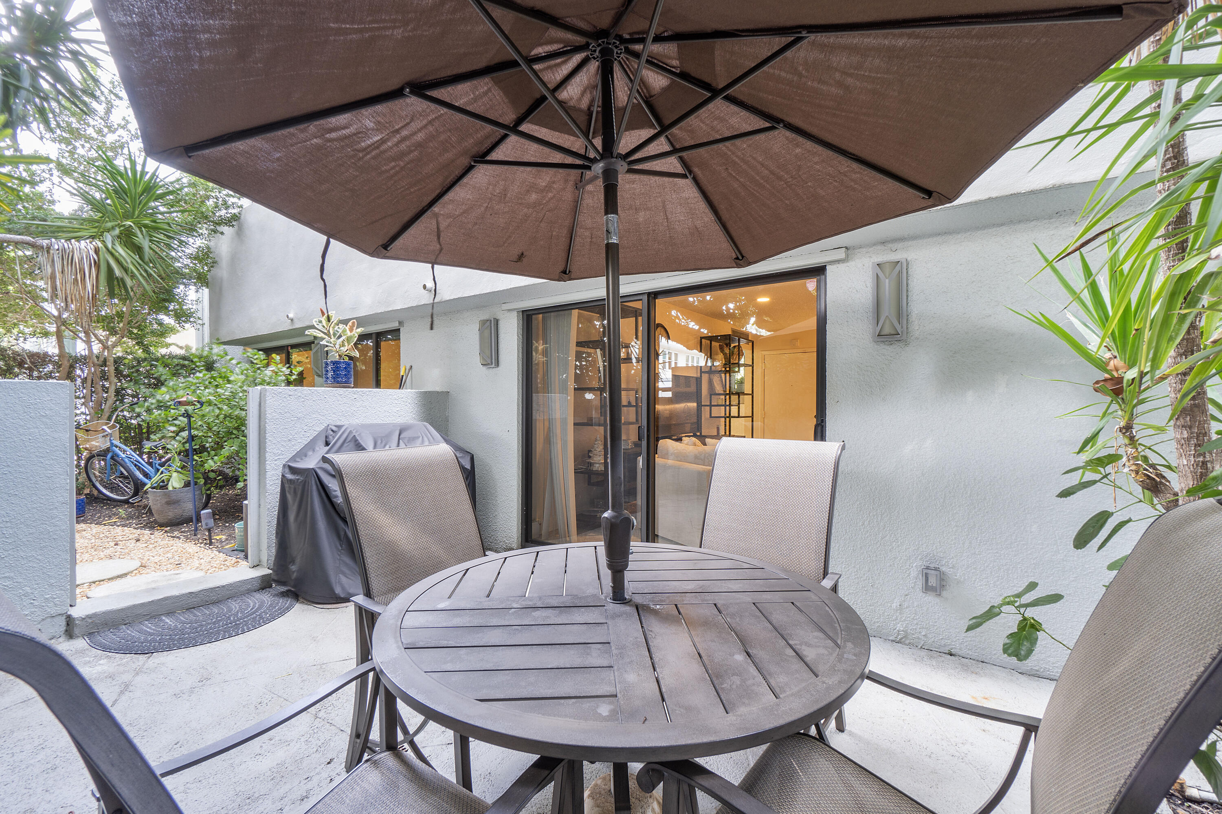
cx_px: 611
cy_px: 407
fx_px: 509
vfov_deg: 77.3
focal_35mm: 15
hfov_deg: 100.4
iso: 100
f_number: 11
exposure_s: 1/2
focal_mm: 10
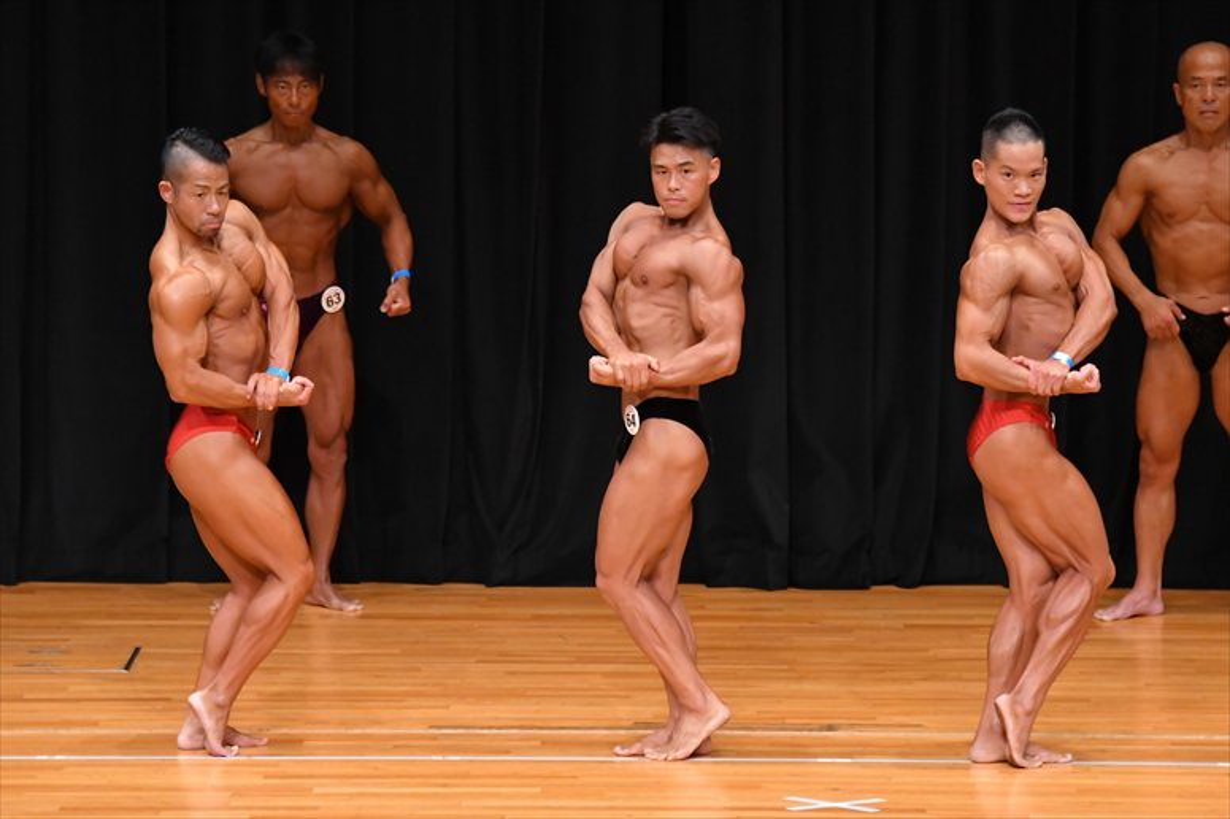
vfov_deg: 5.1
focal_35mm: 270
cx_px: 615
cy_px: 410
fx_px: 9221
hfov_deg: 7.6
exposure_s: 1/400
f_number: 5.6
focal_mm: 180
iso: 4000
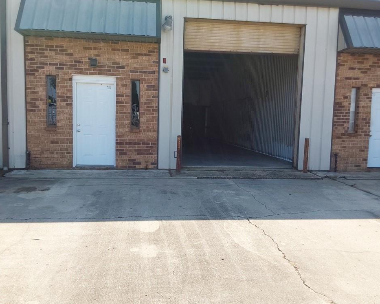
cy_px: 150
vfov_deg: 48.5
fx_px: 337
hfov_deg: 58.8
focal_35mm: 30
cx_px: 181
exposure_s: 1/872
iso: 50
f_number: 1.9
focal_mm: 2.91
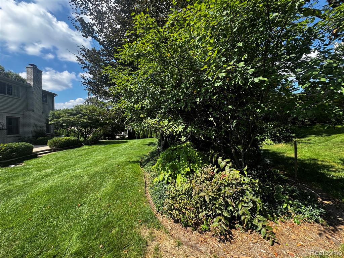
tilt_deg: -2.2
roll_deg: +1.0
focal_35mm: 14
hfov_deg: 102.1
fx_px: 139
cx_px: 172
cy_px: 129
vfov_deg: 85.7
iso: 40
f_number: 2.2
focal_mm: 2.22
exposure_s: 1/456
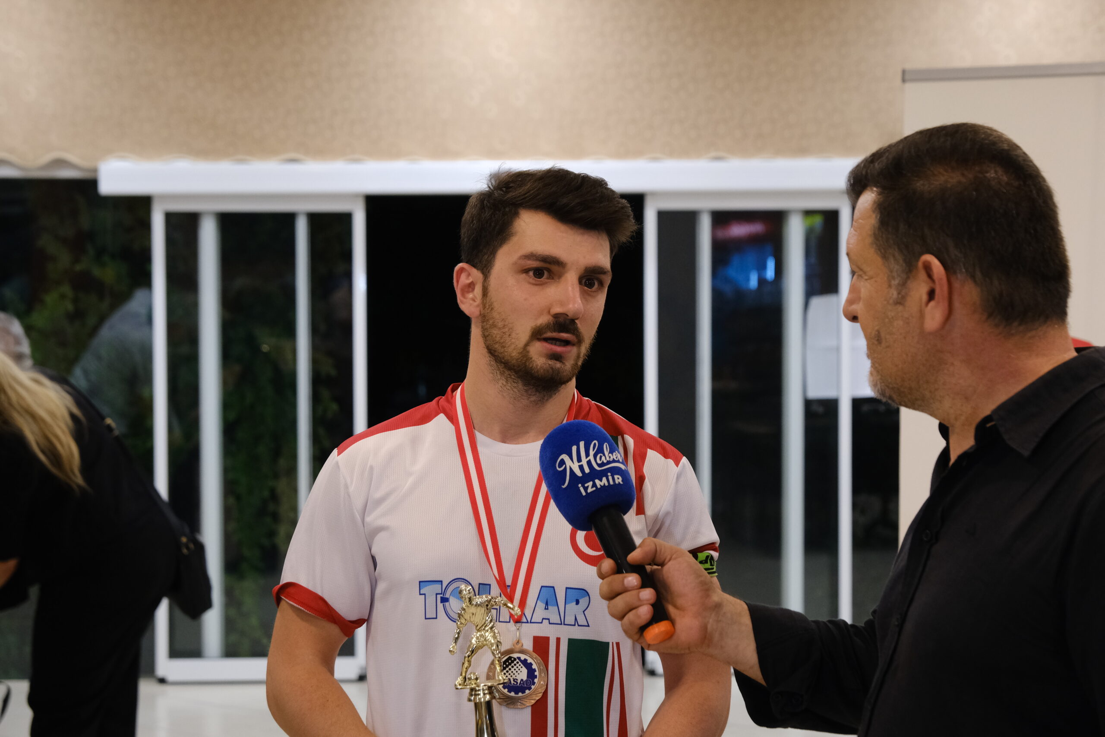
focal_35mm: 73
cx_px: 552
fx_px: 2241
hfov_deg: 27.7
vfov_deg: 18.7
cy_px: 368
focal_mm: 48.5
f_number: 4
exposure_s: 1/160
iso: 2000
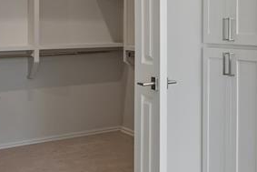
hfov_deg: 22.7
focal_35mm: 65
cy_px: 33
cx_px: 422
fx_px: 464
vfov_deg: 20.7
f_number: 8
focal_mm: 18
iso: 200
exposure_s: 1/50
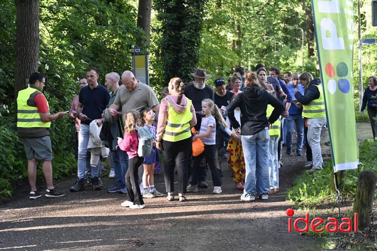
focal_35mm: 78
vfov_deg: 17.5
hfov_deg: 26.0
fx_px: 817
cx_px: 188
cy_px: 126
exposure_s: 1/125
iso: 720
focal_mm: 52
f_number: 4.8
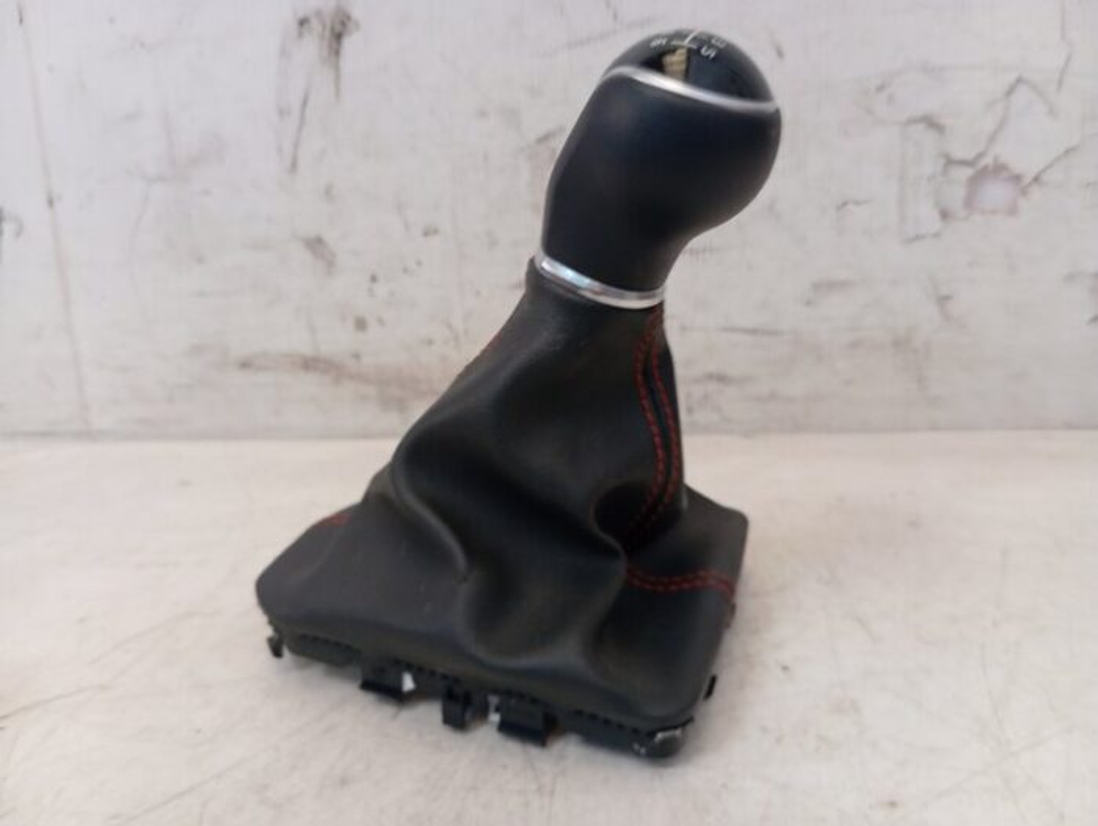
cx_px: 549
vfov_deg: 49.9
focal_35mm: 28
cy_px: 413
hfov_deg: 63.4
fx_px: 889
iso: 407
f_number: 1.8
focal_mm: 4.22
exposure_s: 1/33.3
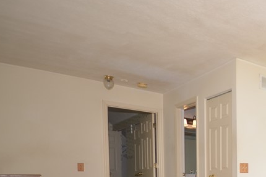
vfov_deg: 32.1
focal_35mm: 38
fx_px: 280
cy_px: 179
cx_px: 318
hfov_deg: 38.1
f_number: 4.5
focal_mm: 10
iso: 200
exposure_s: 1/80
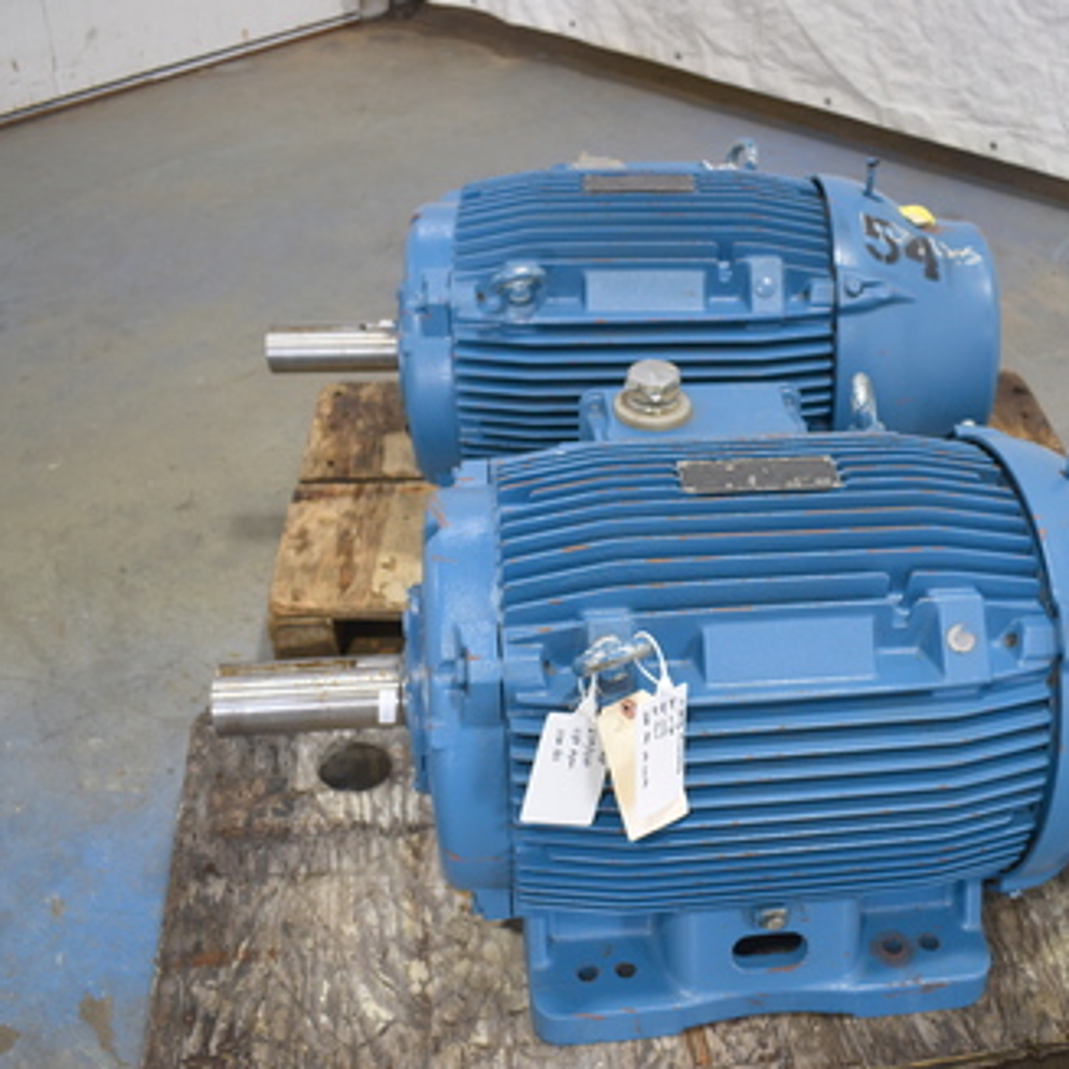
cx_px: 673
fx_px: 1363
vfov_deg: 42.8
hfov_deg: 42.5
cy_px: 528
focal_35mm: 39
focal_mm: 20
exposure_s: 1/30
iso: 125
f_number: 3.8
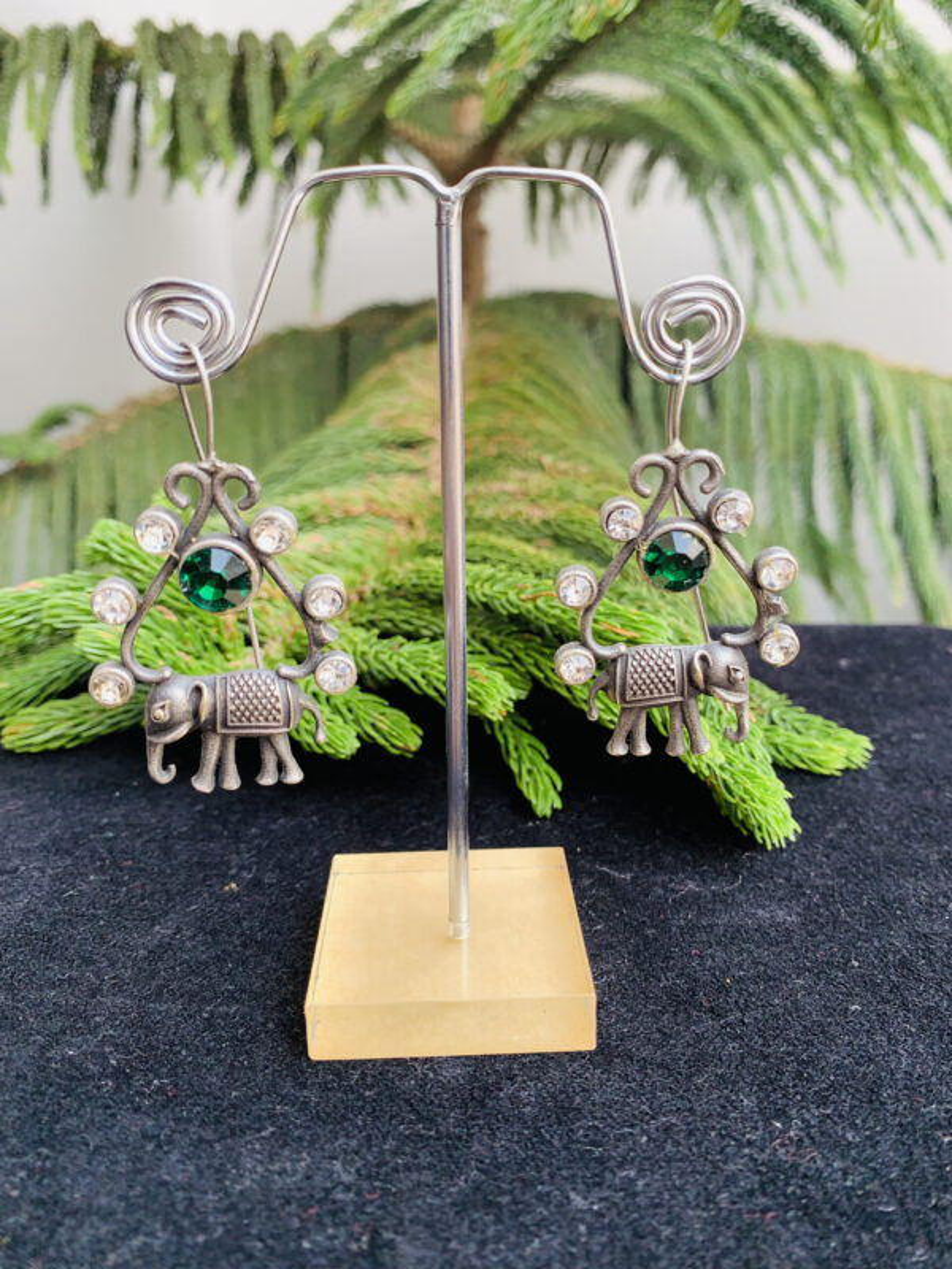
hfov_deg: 53.1
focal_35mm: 26
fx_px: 953
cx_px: 476
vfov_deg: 67.3
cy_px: 634
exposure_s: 1/121
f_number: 1.8
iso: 50
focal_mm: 4.25
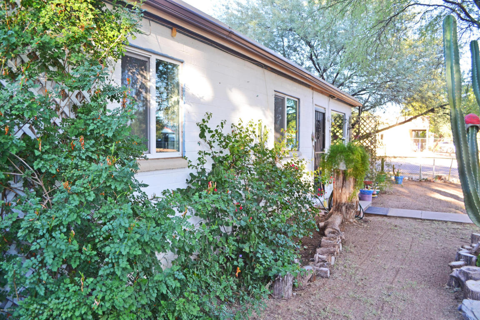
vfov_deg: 47.9
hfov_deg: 67.4
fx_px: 360
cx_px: 240
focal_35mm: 27
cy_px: 160
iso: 400
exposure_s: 1/125
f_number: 5.6
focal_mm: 18
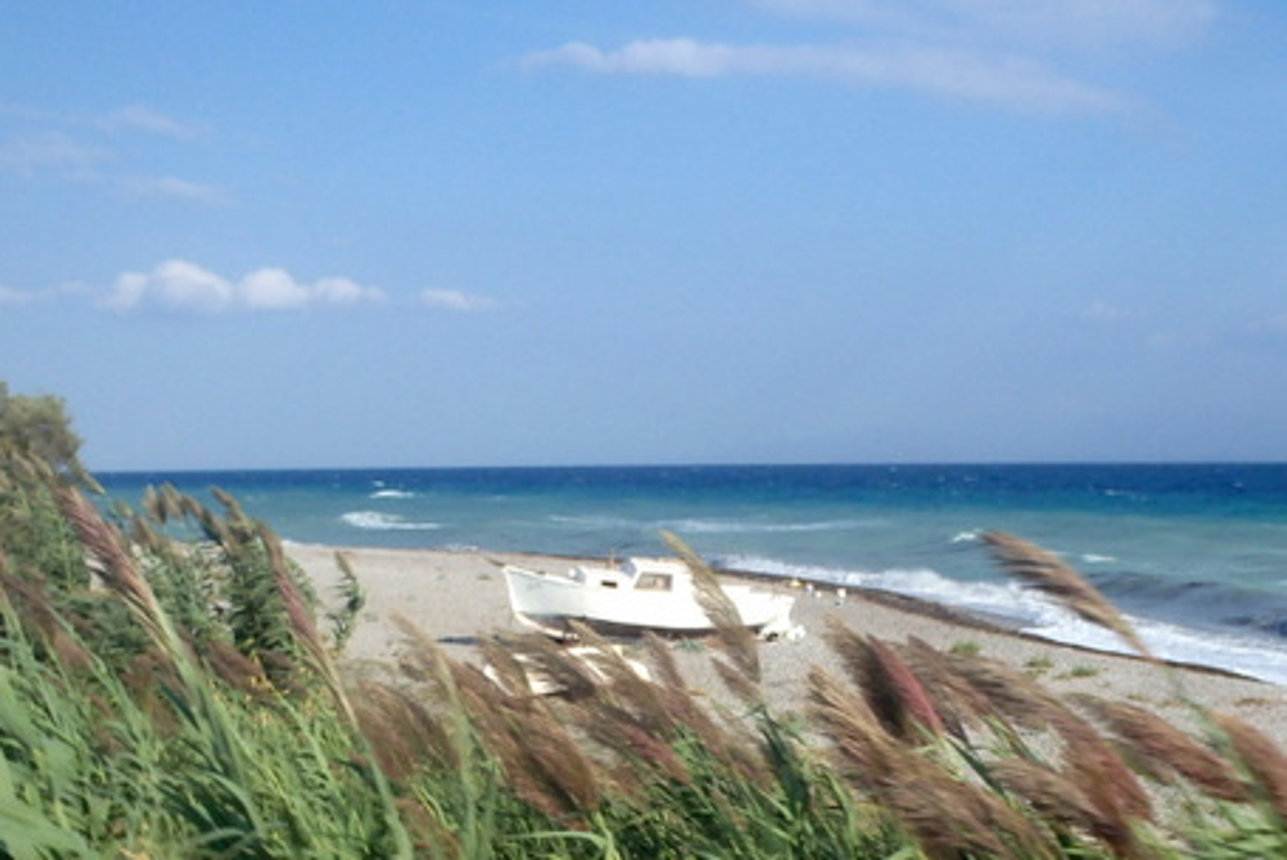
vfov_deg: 41.1
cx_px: 687
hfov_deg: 58.6
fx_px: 1145
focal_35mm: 32
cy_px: 461
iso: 125
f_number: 11
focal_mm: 5
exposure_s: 1/125
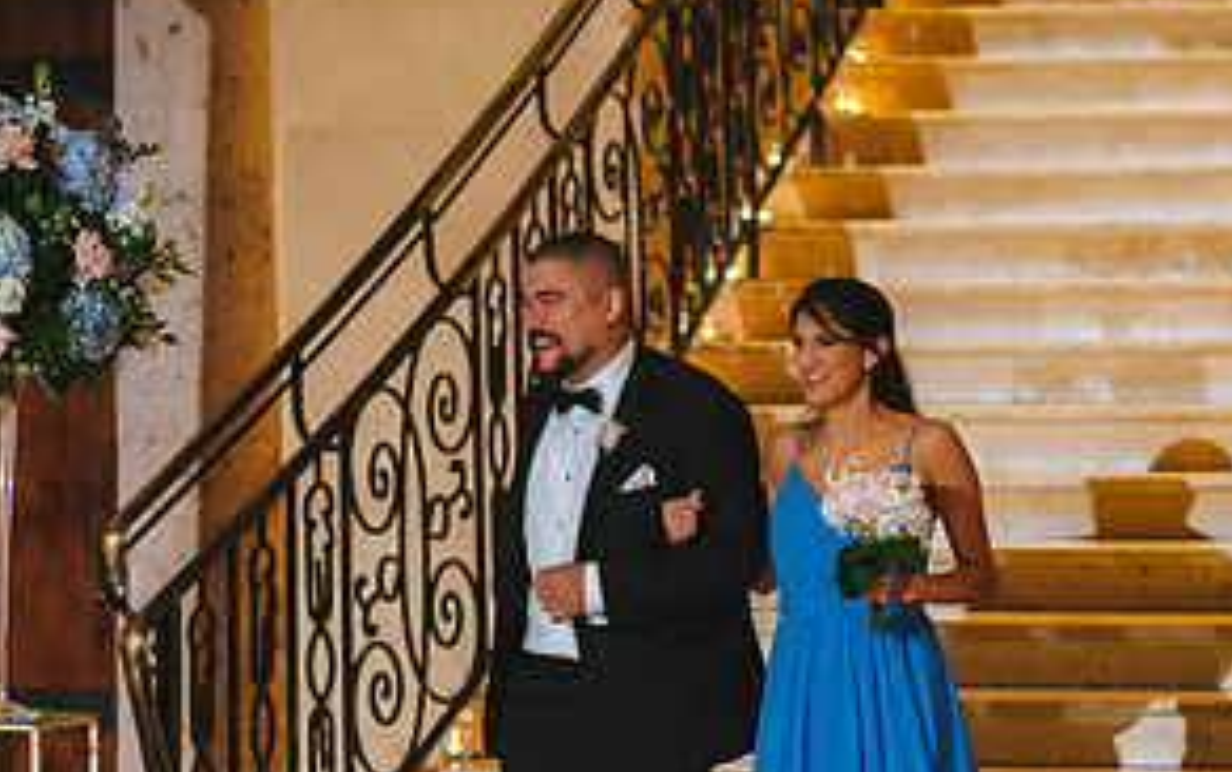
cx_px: 650
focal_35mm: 172
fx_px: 5780
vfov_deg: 7.6
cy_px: 690
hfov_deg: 12.2
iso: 1600
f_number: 2
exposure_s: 1/160
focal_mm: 85
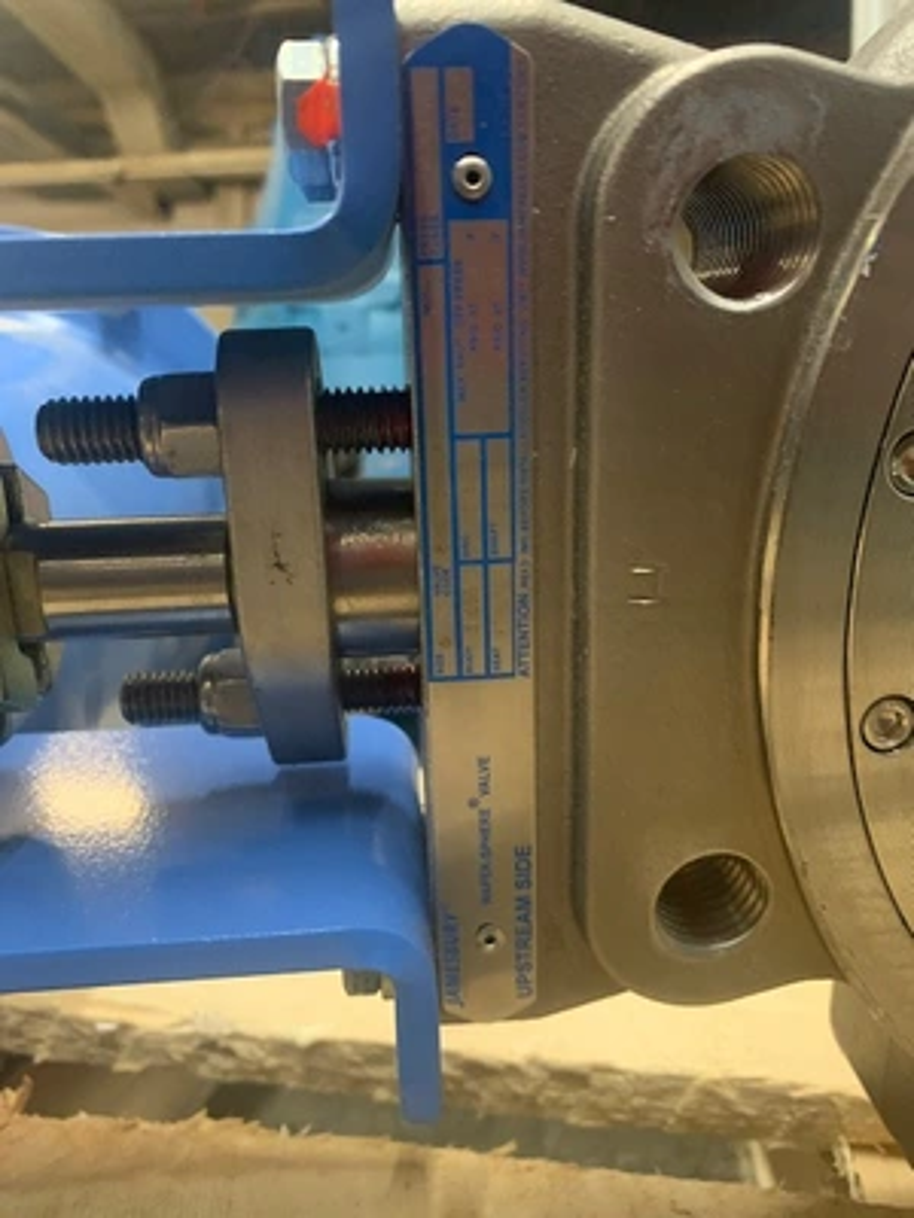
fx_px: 915
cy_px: 609
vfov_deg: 67.3
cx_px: 457
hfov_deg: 53.1
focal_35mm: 26
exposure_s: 1/30
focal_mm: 4.25
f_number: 1.8
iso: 640
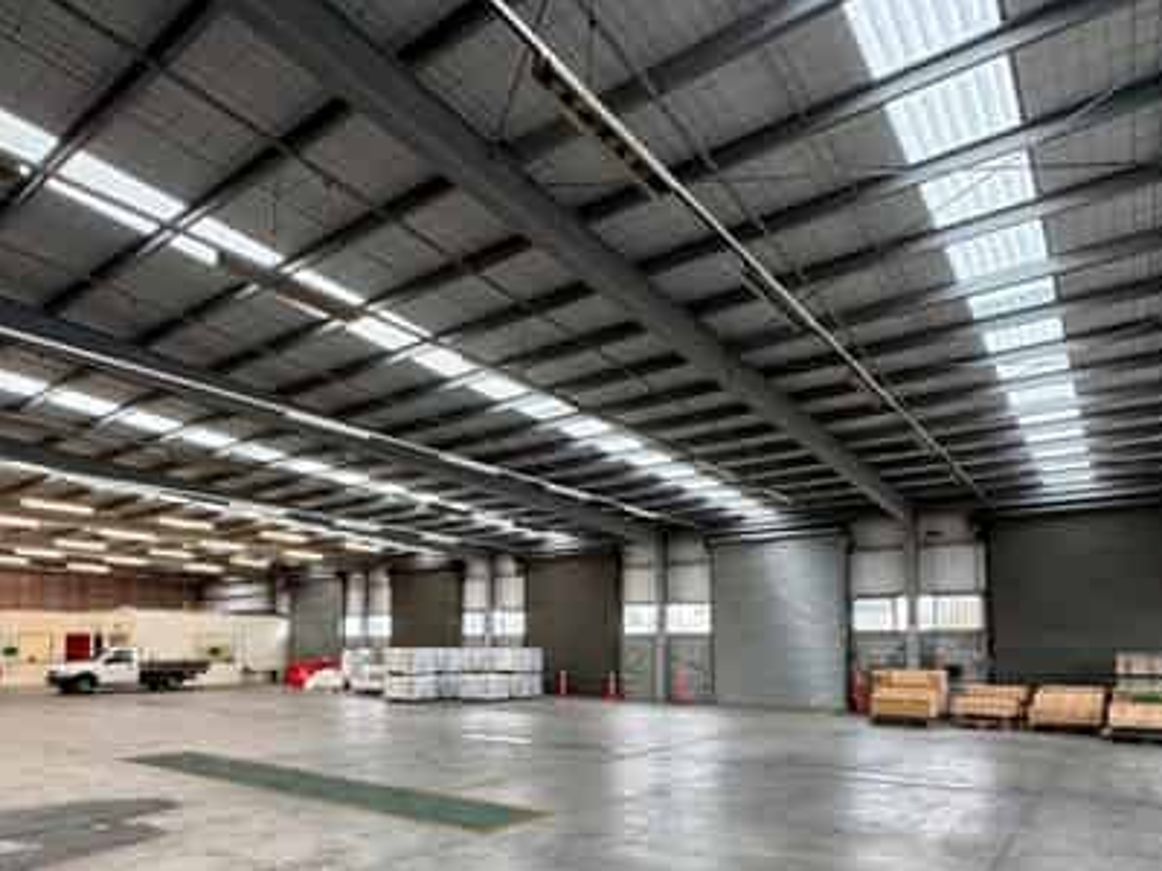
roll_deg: +0.2
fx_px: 772
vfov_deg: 56.8
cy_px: 620
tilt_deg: +3.1
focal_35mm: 23
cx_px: 535
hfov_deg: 73.8
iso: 125
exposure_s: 1/99
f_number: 2.2
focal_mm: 2.22
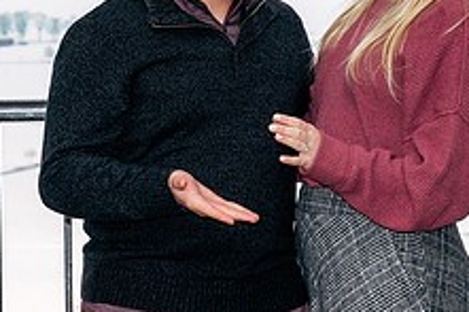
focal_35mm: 275
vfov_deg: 5.0
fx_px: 3580
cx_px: 312
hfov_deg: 7.5
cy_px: 64
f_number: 14
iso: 250
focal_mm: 105
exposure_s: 1/200
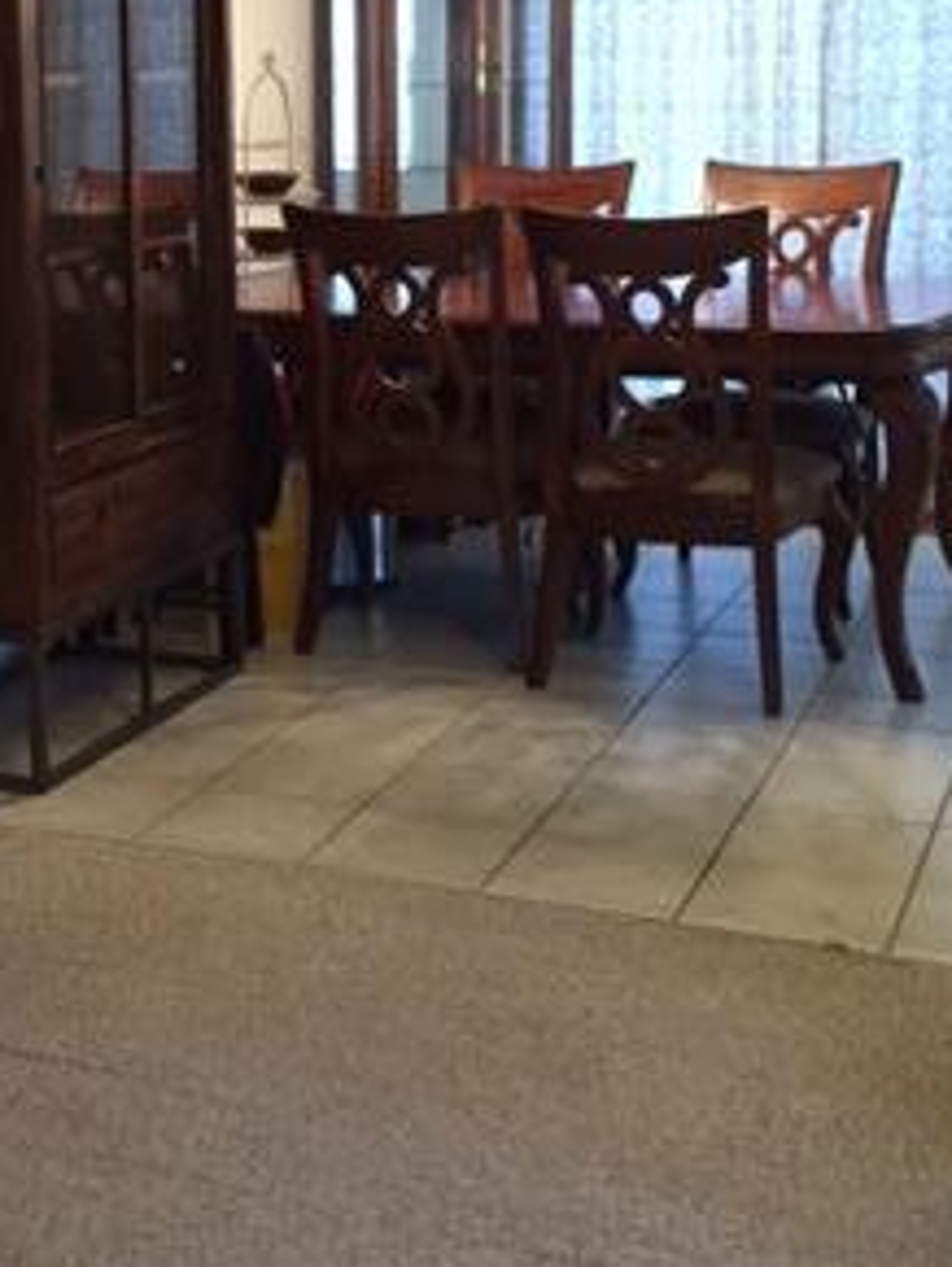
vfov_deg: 29.9
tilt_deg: -6.2
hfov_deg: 22.0
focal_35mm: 64
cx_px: -44
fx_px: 2343
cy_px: 376
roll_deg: +0.6
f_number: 2.2
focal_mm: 4.15
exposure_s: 1/30
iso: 200
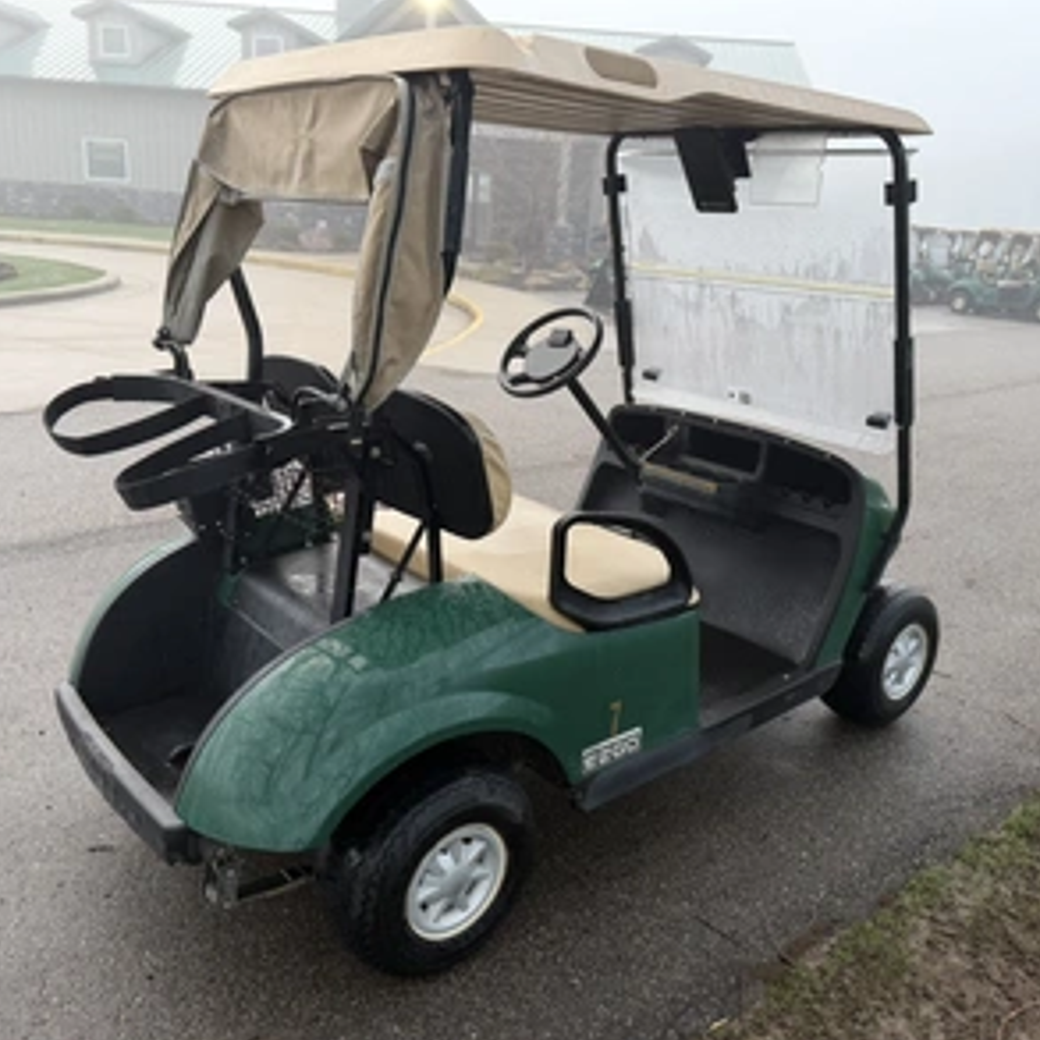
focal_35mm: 29
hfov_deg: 55.6
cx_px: 540
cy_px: 518
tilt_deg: -16.3
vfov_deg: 55.6
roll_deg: -5.9
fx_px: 986
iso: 80
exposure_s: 1/123
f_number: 1.78
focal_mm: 6.76
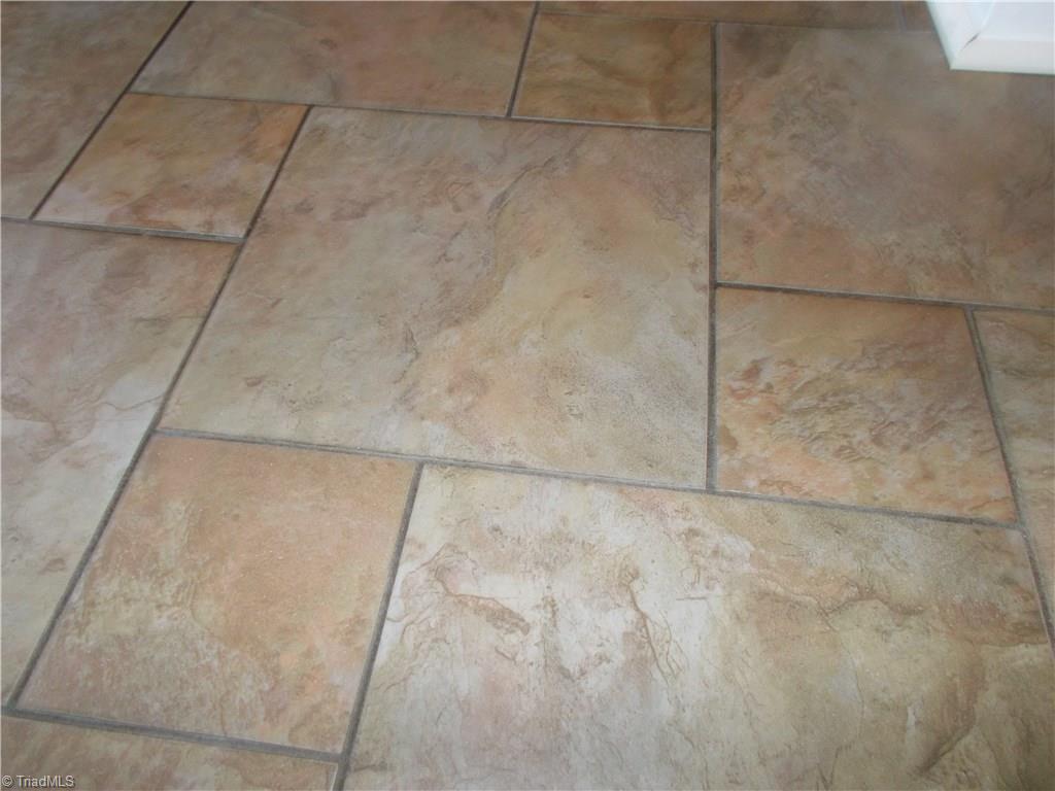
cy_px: 396
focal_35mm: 26
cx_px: 528
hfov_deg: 67.3
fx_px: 792
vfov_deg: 53.1
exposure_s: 1/25
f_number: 3.2
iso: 200
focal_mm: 4.6
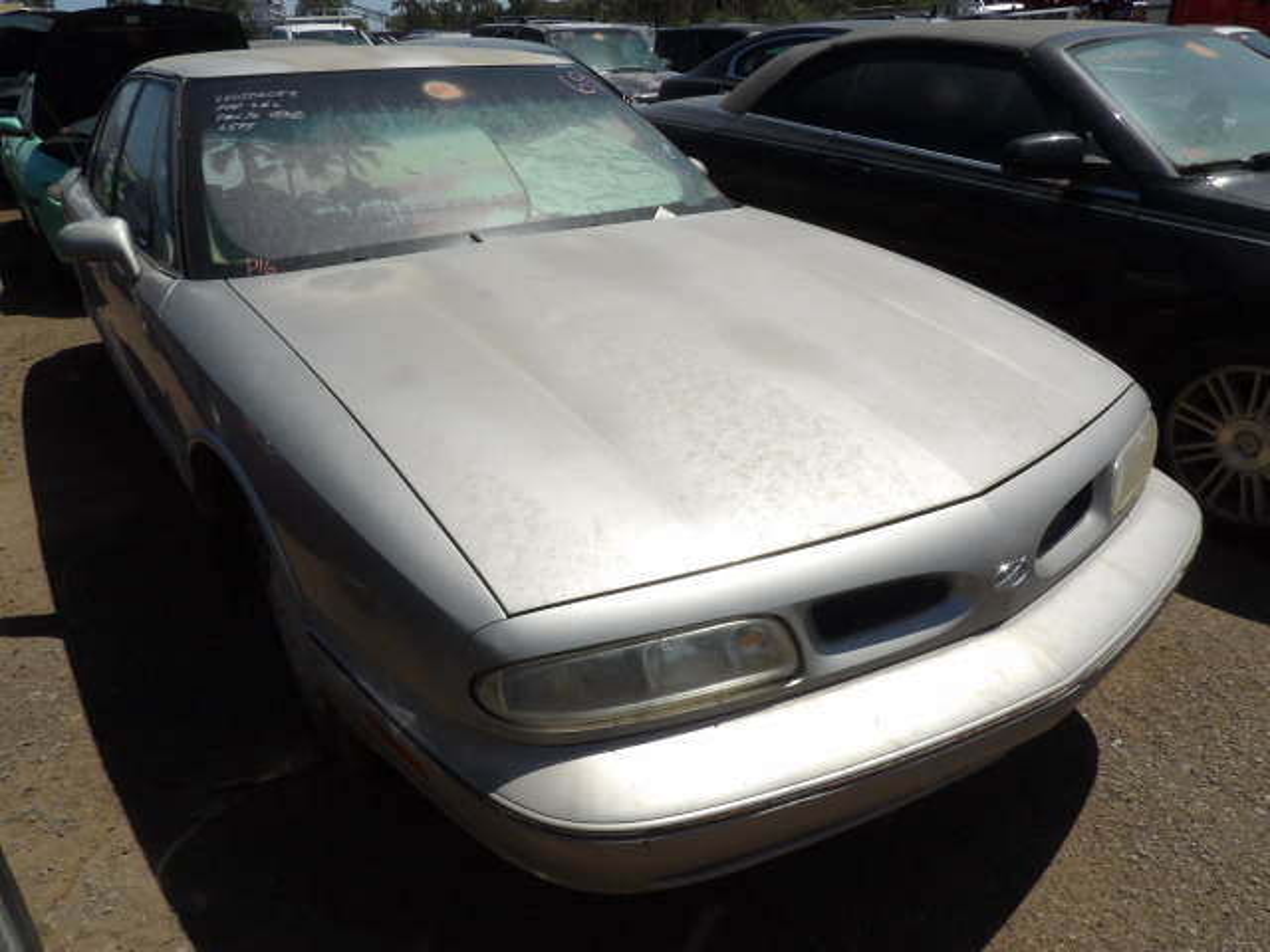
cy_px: 476
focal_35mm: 24
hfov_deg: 71.6
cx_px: 635
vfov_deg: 56.8
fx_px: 881
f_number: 7.4
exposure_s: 1/760
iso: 100
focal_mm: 4.3
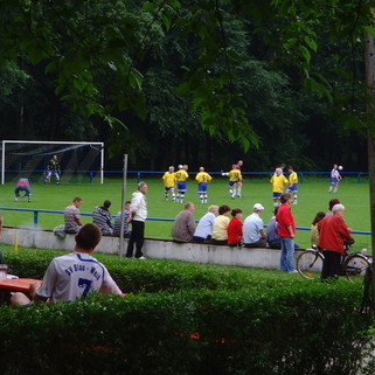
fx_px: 1973
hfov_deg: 10.9
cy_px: 185
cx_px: 160
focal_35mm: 161
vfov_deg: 10.9
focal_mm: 19.8
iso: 100
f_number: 4.5
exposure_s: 1/90
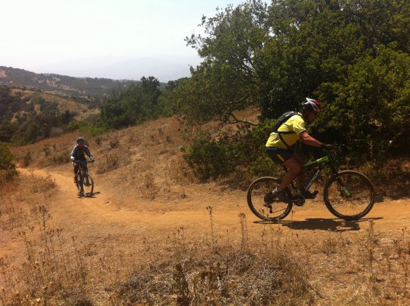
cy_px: 153
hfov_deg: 52.7
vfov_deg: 40.6
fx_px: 414
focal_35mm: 35
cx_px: 205
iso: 80
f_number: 2.8
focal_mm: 3.85
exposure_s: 1/1077
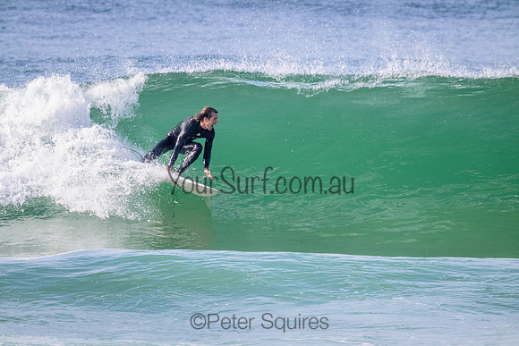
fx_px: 11535
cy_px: 173
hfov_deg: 2.6
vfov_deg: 1.7
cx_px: 260
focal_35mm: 800
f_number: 11
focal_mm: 800
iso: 2800
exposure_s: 1/2000
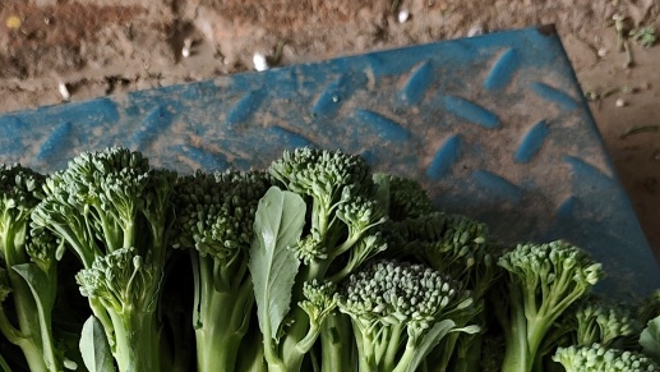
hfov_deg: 37.9
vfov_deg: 21.1
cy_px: 416
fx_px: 945
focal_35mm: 54
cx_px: 198
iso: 320
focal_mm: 5.84
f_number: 1.6
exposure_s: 1/100
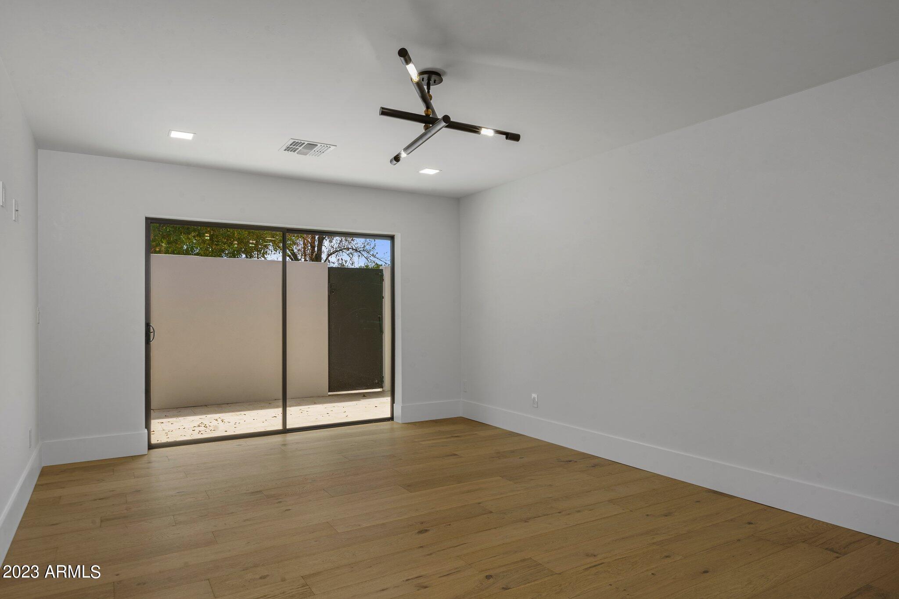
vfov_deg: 55.1
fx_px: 574
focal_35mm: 23
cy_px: 300
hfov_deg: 76.1
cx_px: 450
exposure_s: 1/10
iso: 400
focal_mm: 23
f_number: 13
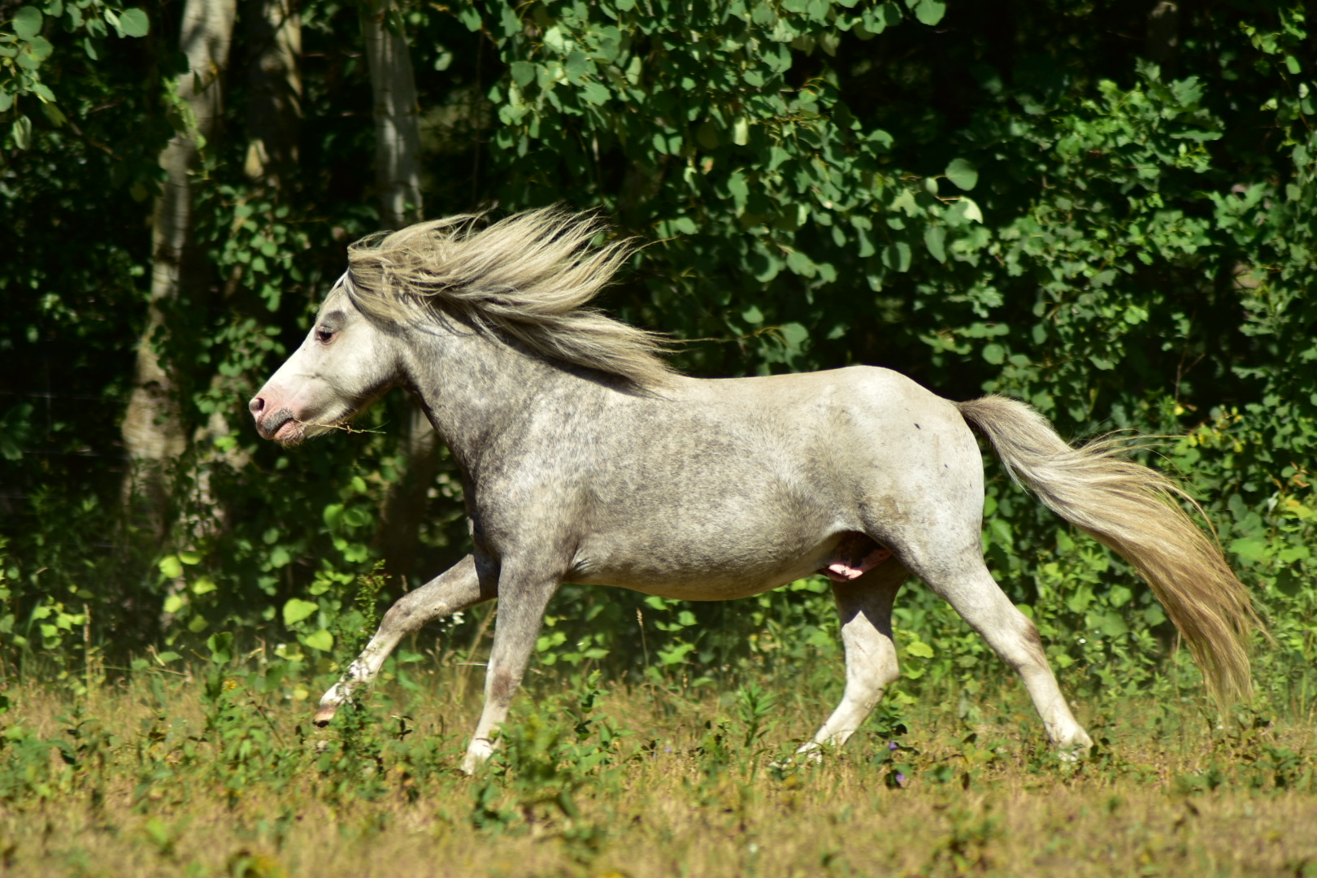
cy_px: 439
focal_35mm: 232
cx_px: 658
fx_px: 8505
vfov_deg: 5.9
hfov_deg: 8.9
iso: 100
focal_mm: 155
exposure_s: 1/1250
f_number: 4.5
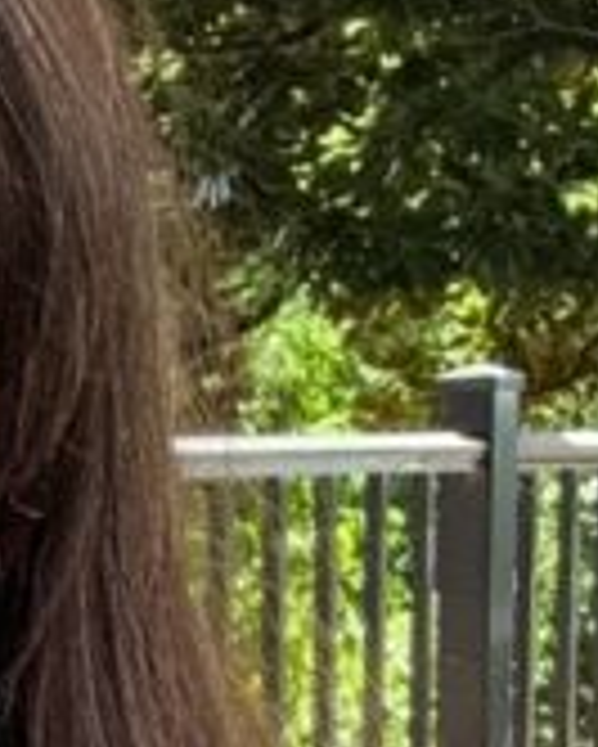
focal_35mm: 181
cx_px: -27
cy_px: 1112
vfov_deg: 10.3
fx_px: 4001
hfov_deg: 8.5
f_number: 1.9
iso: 25
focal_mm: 2.69
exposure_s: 1/160
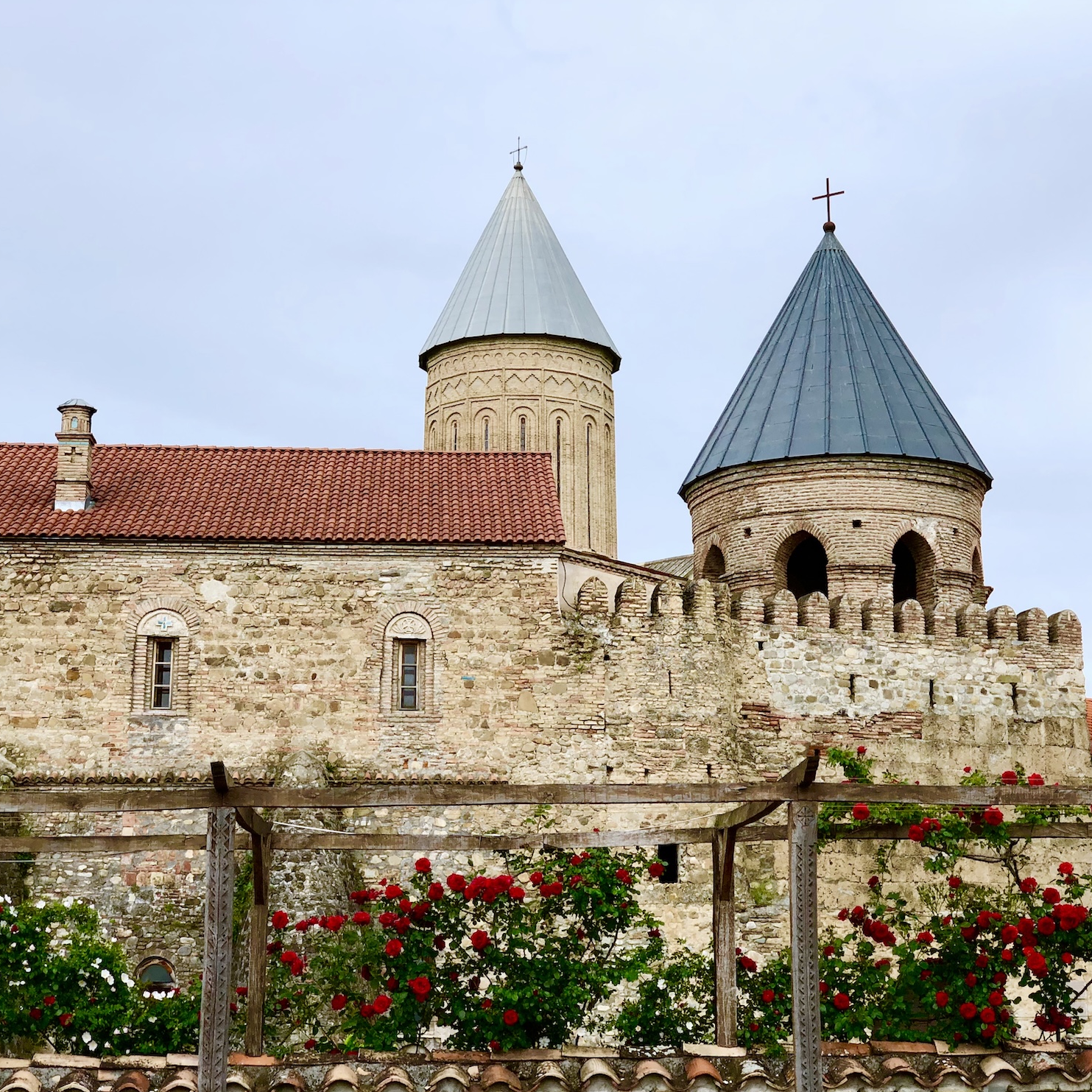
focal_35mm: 62
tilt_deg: +13.4
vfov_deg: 27.7
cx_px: 619
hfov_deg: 27.7
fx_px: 2213
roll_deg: +0.5
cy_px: 544
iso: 16
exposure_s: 1/695
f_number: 2.4
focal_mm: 6
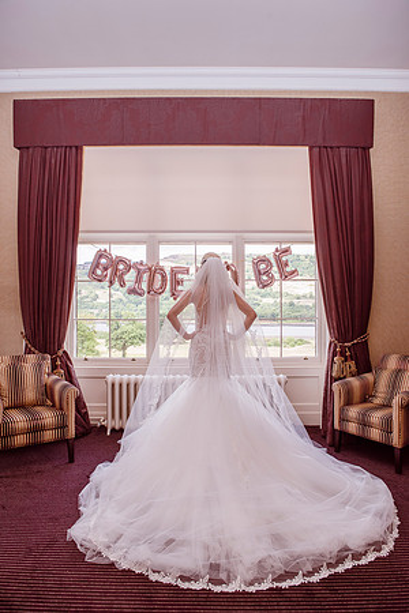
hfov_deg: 53.1
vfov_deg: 73.7
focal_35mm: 24
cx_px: 204
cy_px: 306
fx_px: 409
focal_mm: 24
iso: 400
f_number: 5.6
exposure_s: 1/250
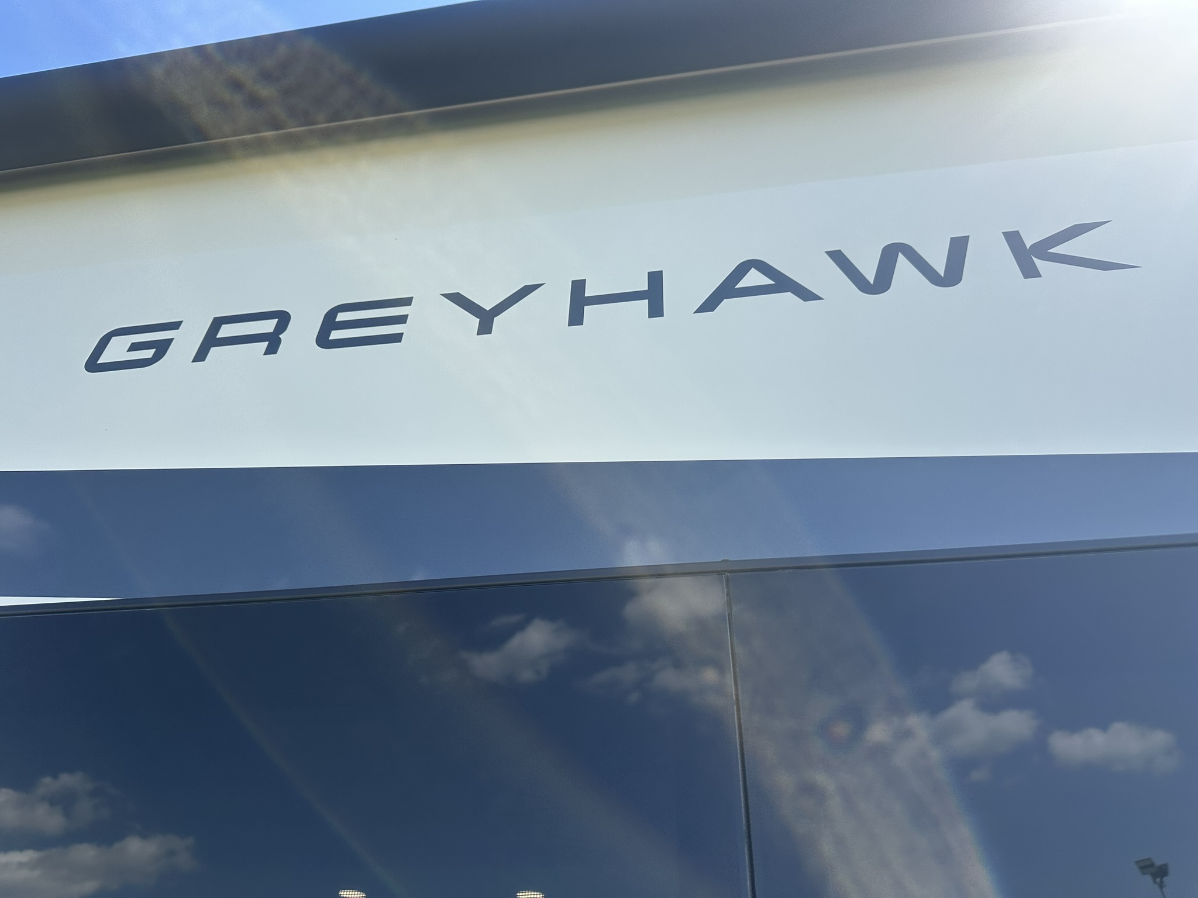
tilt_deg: +37.4
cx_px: 599
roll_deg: -3.7
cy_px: 449
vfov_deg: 56.8
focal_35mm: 24
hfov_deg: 71.6
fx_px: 831
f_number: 1.78
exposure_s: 1/3058
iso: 80
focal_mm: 6.86
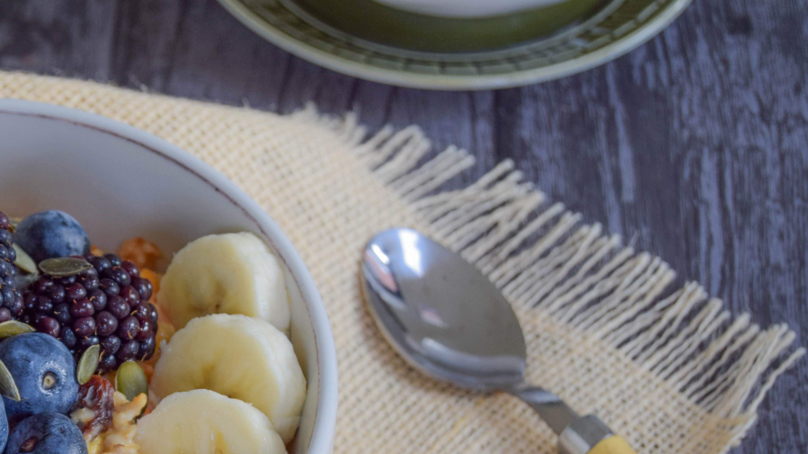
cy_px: 412
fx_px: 3190
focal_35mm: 149
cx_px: 117
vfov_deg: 8.1
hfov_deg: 14.3
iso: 400
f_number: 5.6
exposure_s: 1/80
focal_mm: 55
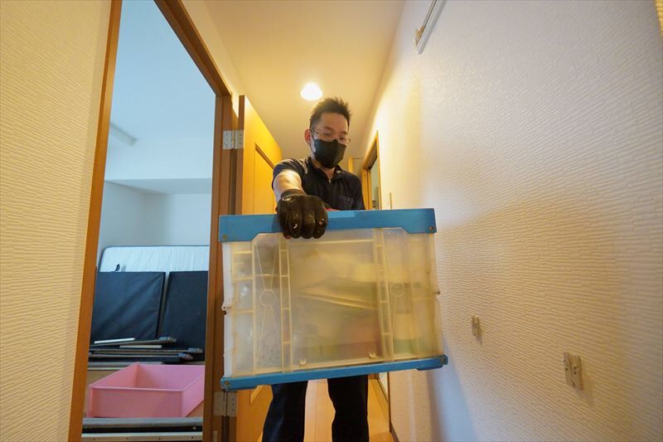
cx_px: 332
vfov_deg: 77.3
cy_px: 221
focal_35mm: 15
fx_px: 276
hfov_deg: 100.4
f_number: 4
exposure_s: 1/100
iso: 3200
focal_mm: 10
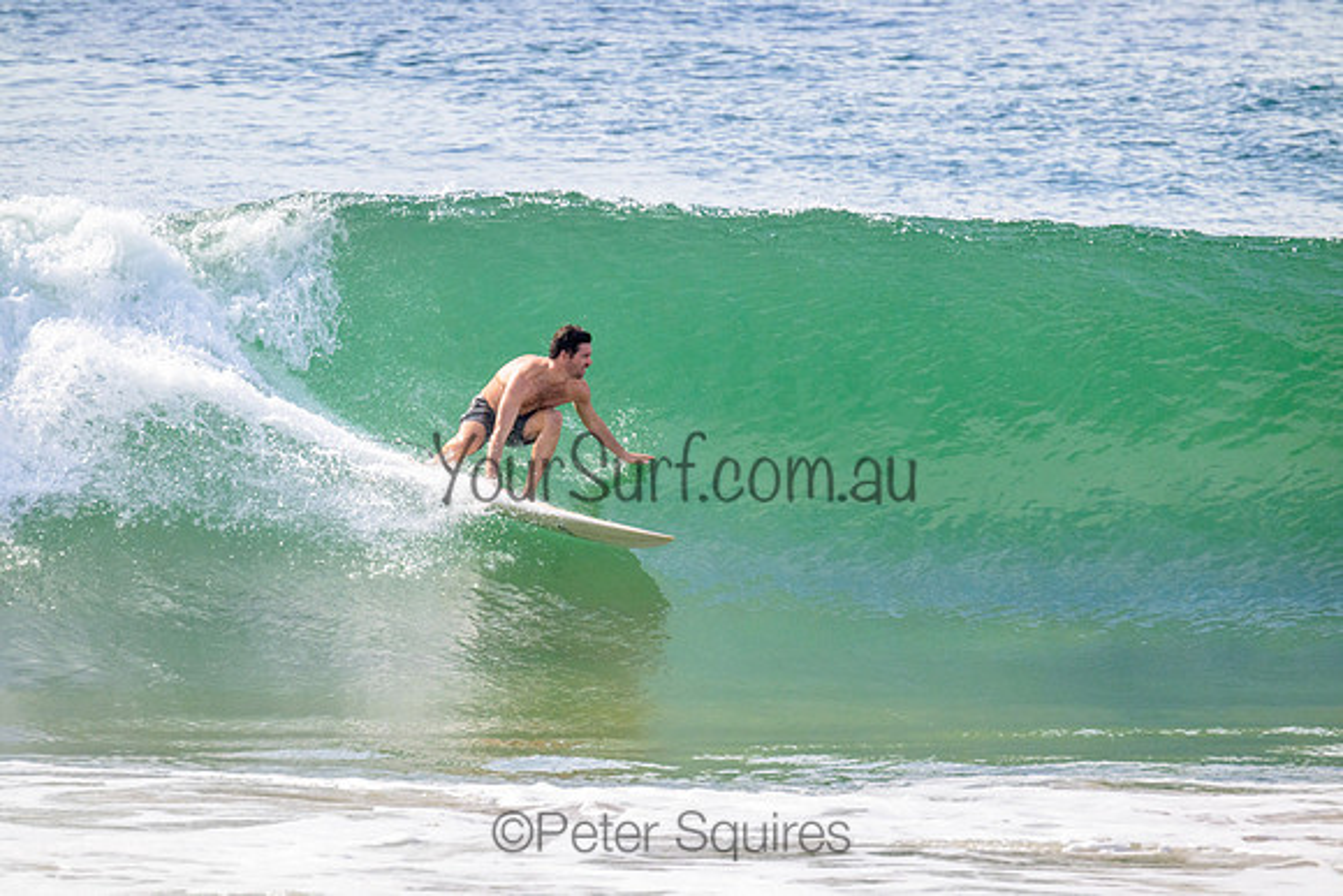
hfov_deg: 3.4
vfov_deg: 2.3
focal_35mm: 600
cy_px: 448
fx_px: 22388
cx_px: 672
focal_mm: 600
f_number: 11
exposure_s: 1/2000
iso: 1400
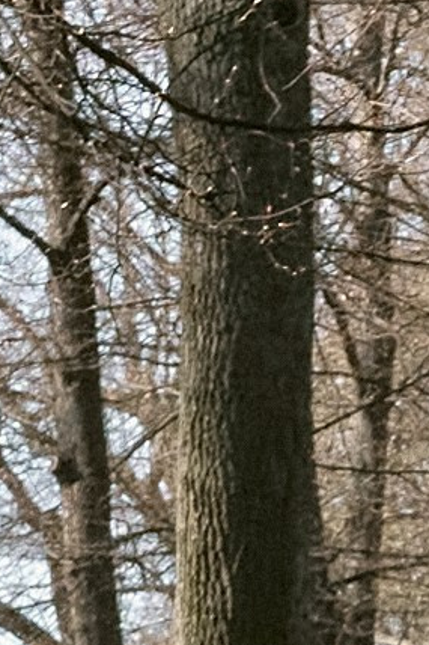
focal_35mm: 558
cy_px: 1584
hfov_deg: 2.4
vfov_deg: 3.6
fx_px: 9982
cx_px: 1146
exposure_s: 1/400
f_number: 6.3
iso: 2000
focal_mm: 26
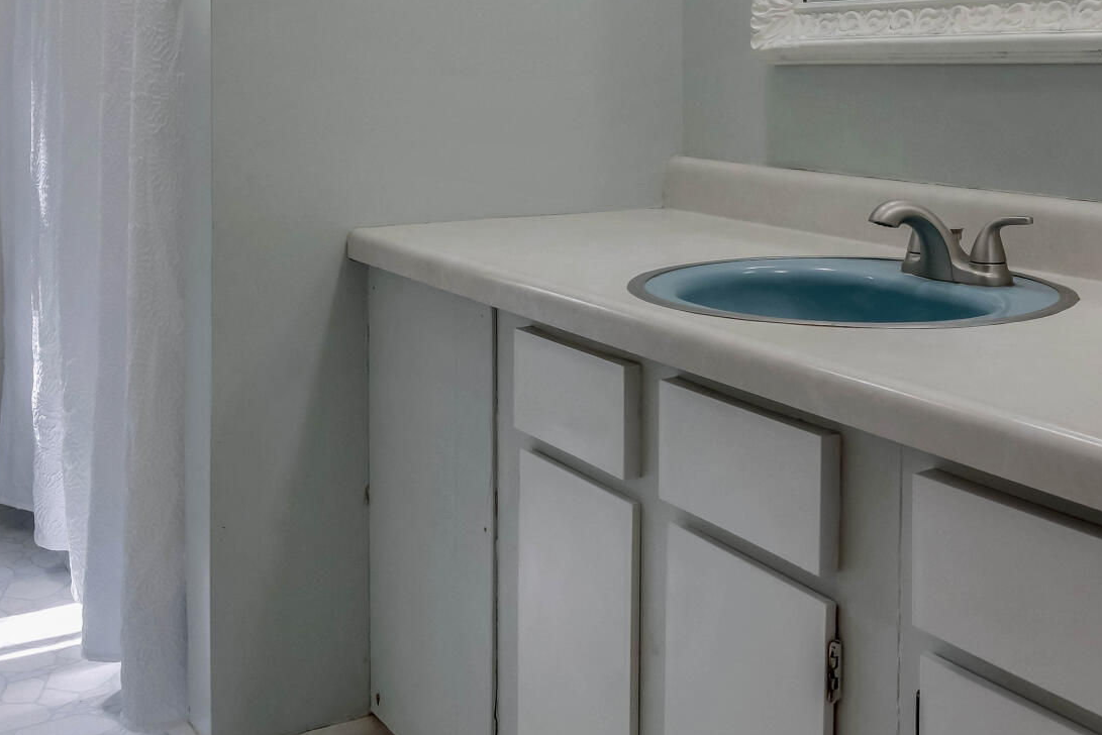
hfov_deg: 44.2
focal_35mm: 44
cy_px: 92
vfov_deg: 29.4
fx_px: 1347
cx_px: 682
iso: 800
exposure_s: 1/250
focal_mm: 16
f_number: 8
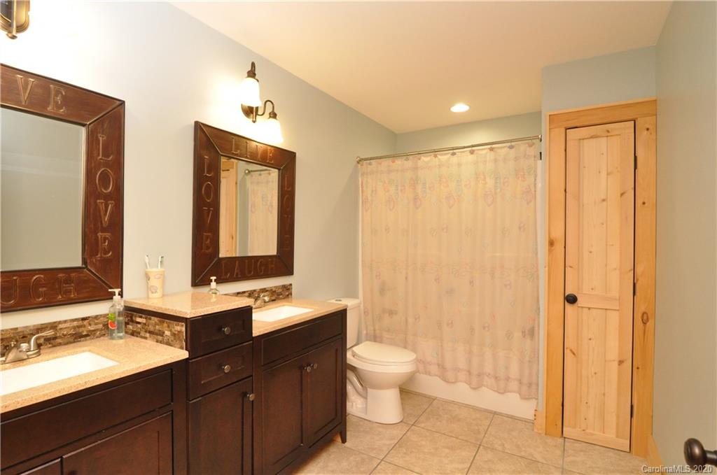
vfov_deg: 67.2
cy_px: 238
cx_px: 358
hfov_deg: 90.1
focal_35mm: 18
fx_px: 358
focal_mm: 12
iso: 2000
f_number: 6.3
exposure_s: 1/80
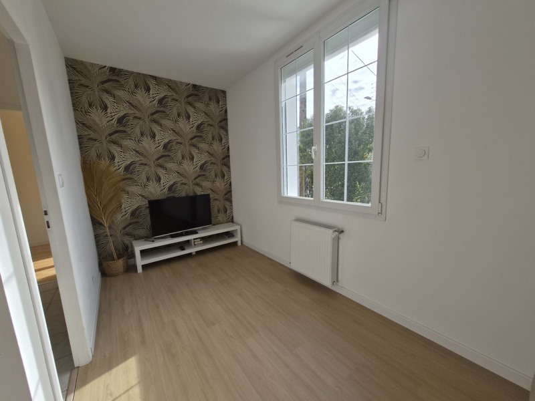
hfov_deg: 106.2
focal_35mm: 13
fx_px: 201
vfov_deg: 89.9
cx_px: 268
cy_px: 200
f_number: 2.2
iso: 25
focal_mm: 1.7
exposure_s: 1/560
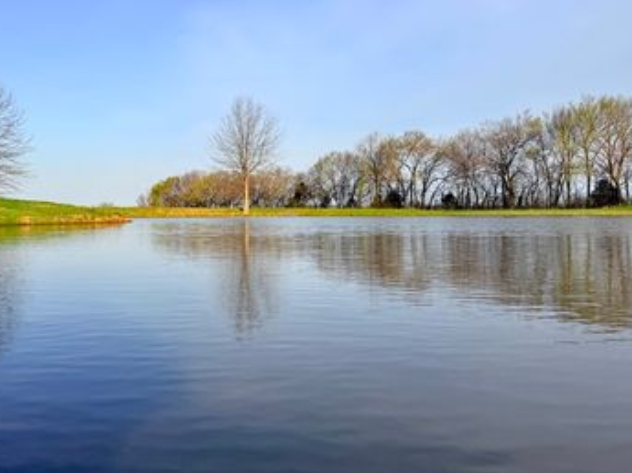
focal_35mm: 30
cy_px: 208
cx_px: 250
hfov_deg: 59.5
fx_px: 547
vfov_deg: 46.6
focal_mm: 6.76
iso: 80
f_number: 1.78
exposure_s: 1/4405
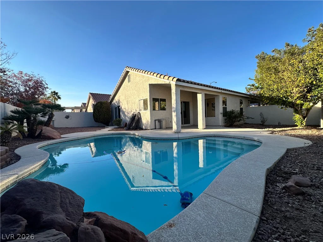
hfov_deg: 102.1
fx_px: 131
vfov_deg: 85.7
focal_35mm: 14
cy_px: 121
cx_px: 162
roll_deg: +2.0
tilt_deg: -1.5
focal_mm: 2.22
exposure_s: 1/1052
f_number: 2.2
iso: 40
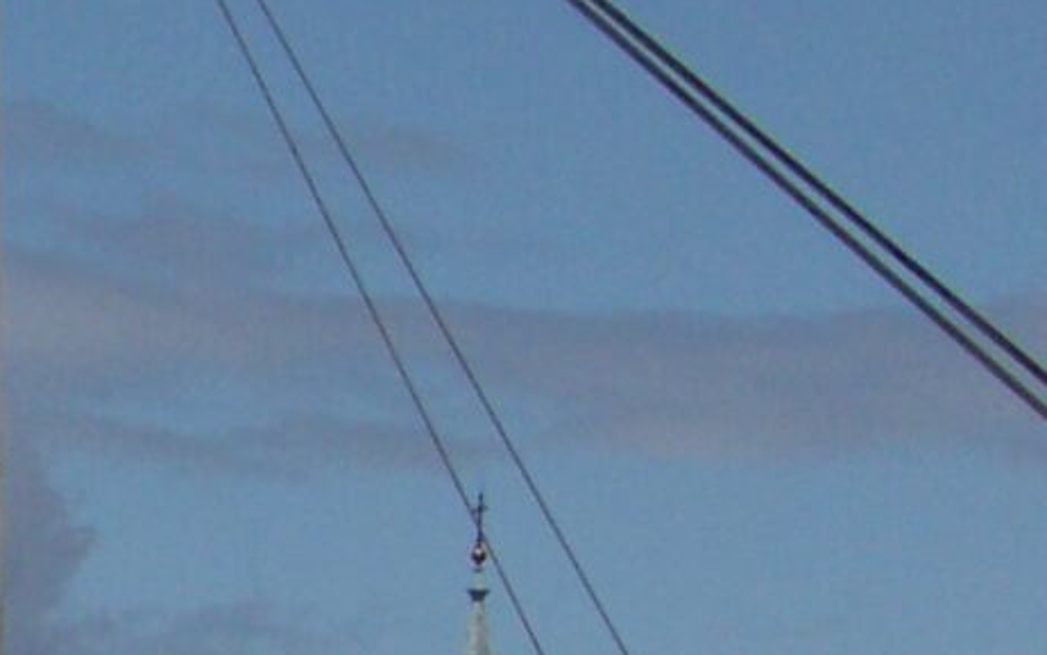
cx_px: -839
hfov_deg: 6.4
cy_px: 1013
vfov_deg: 4.0
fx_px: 9219
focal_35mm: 323
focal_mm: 9.36
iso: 67
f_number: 6.3
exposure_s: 1/800
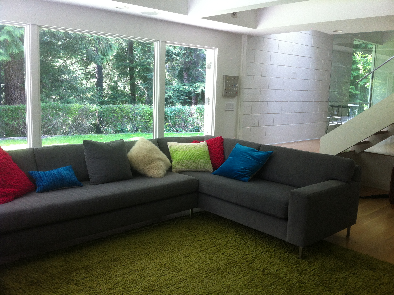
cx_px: 197
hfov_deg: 52.7
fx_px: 398
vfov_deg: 40.6
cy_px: 148
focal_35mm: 35
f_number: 2.8
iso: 100
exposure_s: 1/25
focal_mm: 3.85
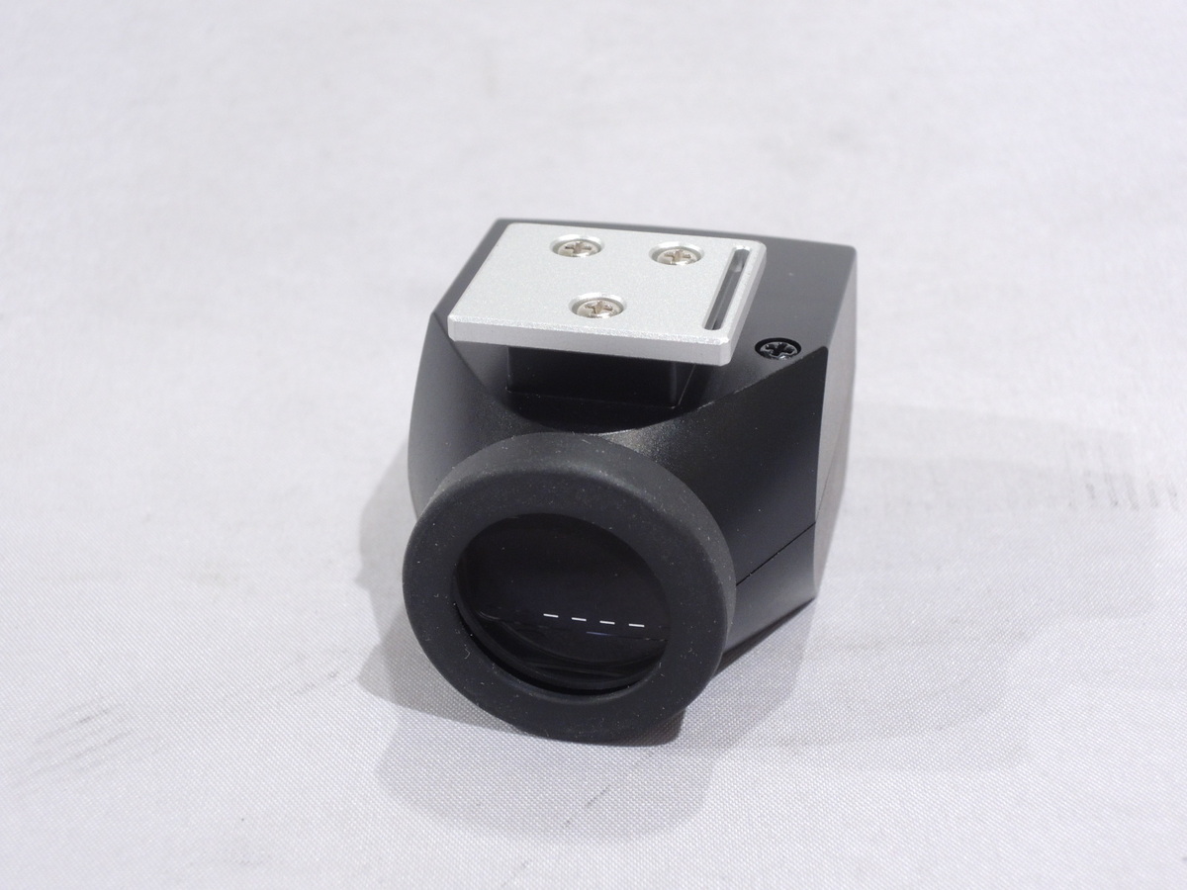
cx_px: 594
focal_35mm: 62
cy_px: 445
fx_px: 2126
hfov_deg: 31.2
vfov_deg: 23.7
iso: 400
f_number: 5.2
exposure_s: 1/50
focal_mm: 11.1
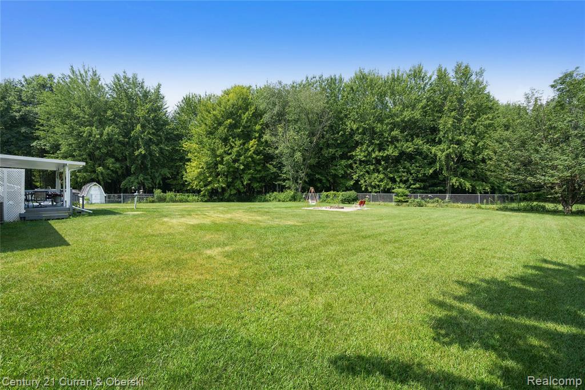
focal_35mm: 16
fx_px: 260
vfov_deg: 73.7
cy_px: 195
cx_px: 292
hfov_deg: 96.8
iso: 250
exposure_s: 1/200
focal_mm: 16
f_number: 7.1
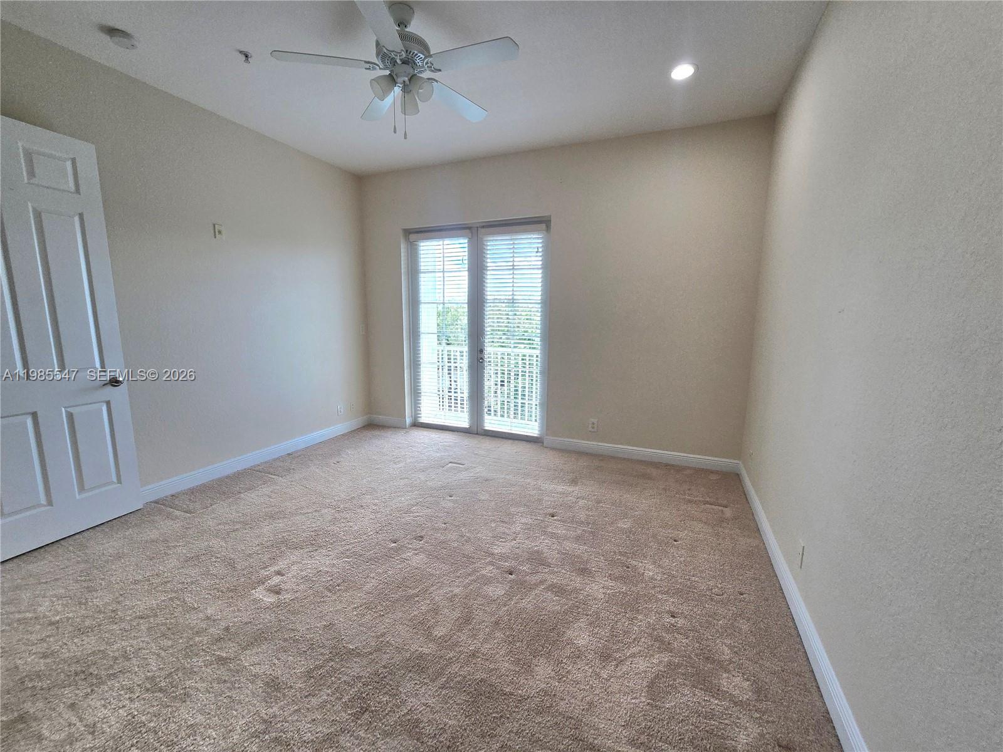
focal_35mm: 13
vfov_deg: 89.9
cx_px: 502
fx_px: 377
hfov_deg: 106.2
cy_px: 376
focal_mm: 2.2
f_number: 2.2
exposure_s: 1/120
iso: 64
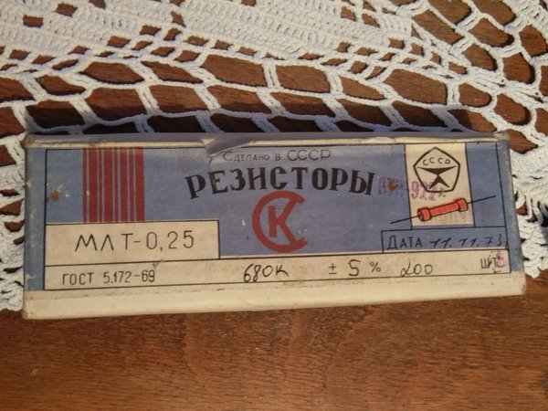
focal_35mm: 26
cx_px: 274
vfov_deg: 53.1
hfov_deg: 67.3
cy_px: 206
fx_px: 412
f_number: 1.8
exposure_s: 1/25
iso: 500
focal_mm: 4.58
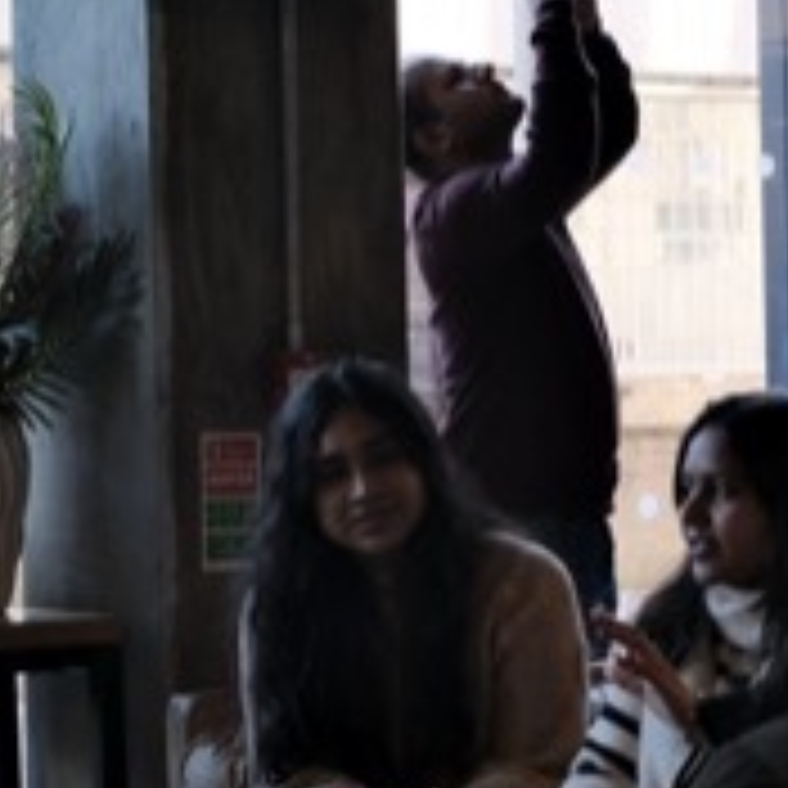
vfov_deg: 12.5
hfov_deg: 12.5
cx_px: 401
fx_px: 3606
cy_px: 313
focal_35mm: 140
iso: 800
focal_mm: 24.3
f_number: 4
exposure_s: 1/100
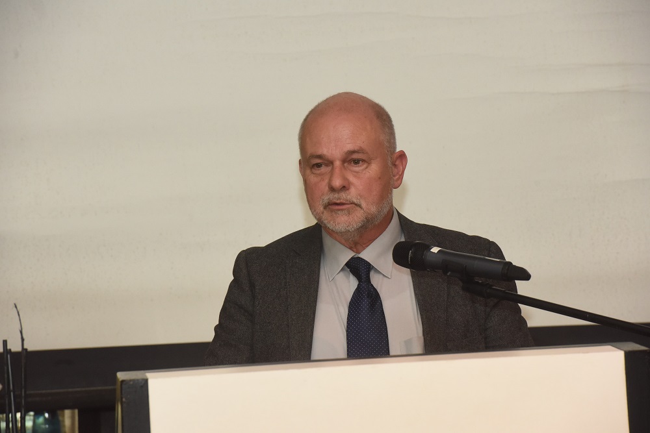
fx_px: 3611
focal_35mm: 200
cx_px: 325
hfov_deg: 10.3
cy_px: 216
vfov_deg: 6.9
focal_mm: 200
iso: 4000
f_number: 10
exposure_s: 1/60
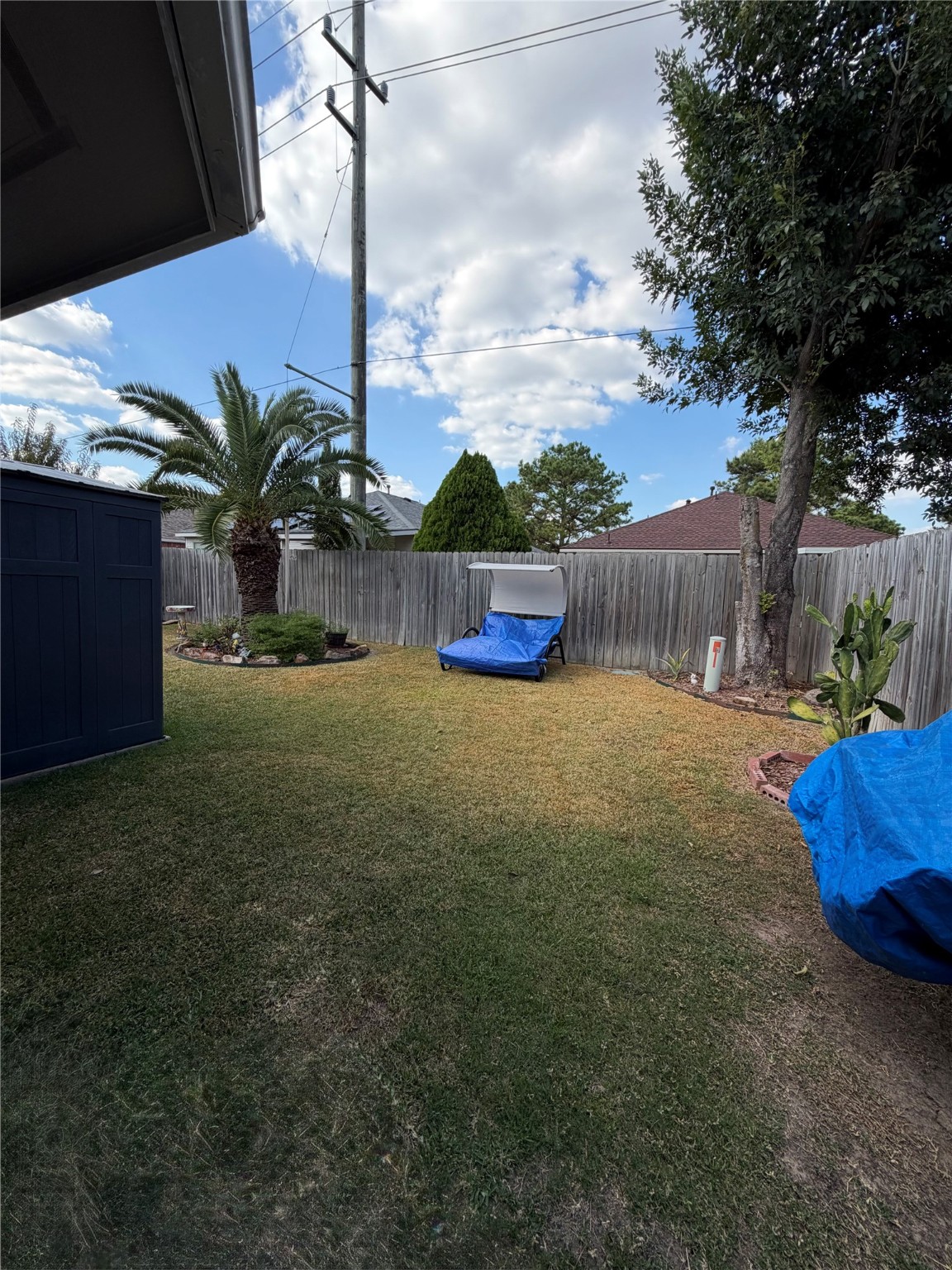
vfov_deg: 102.1
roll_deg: -1.7
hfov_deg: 85.7
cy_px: 635
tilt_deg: -5.5
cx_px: 476
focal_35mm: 14
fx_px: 513
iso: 40
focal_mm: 2.22
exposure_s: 1/770
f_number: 2.2
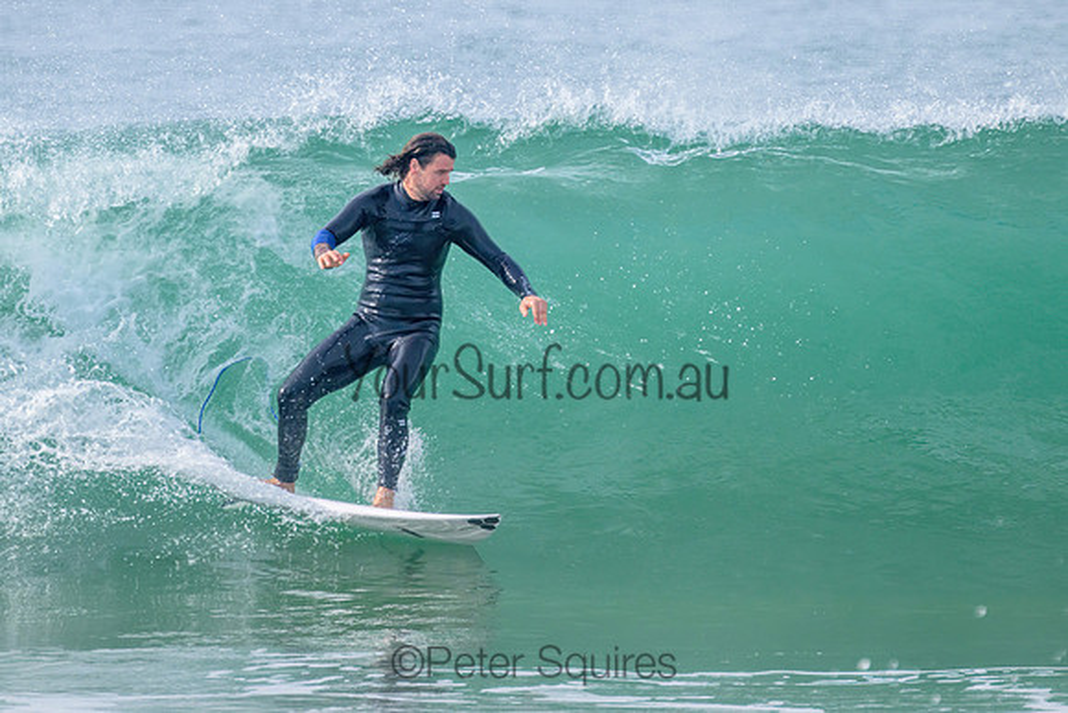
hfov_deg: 1.9
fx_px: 32663
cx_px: 522
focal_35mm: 1101
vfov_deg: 1.2
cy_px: 246
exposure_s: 1/800
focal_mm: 800
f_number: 11
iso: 1100
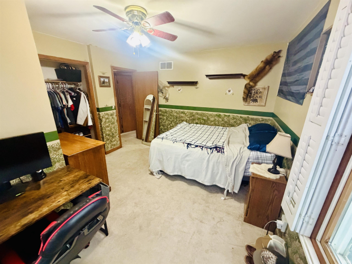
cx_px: 176
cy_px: 132
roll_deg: +0.5
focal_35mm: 14
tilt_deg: -16.5
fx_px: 142
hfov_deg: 102.1
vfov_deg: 85.7
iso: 800
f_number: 2.2
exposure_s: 1/60
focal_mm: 2.22
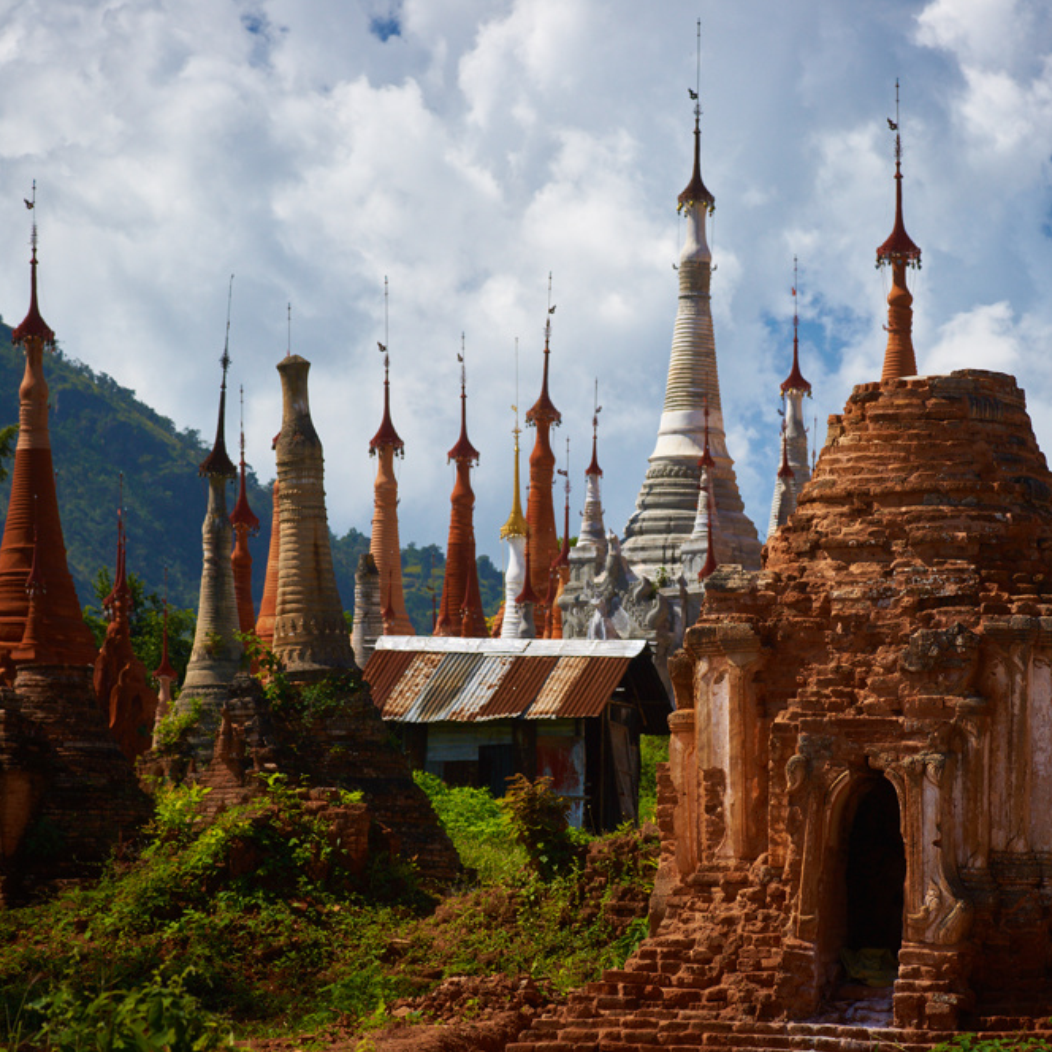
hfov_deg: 13.6
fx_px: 4401
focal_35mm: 128
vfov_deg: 13.6
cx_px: 675
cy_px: 527
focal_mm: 100
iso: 200
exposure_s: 1/250
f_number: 8
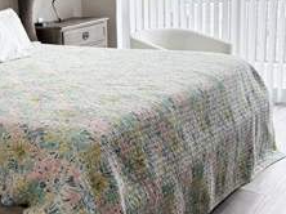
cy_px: 75
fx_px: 429
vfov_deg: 27.8
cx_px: 18
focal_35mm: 52
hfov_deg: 34.4
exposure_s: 1/229
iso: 160
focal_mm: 6.76
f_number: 1.78
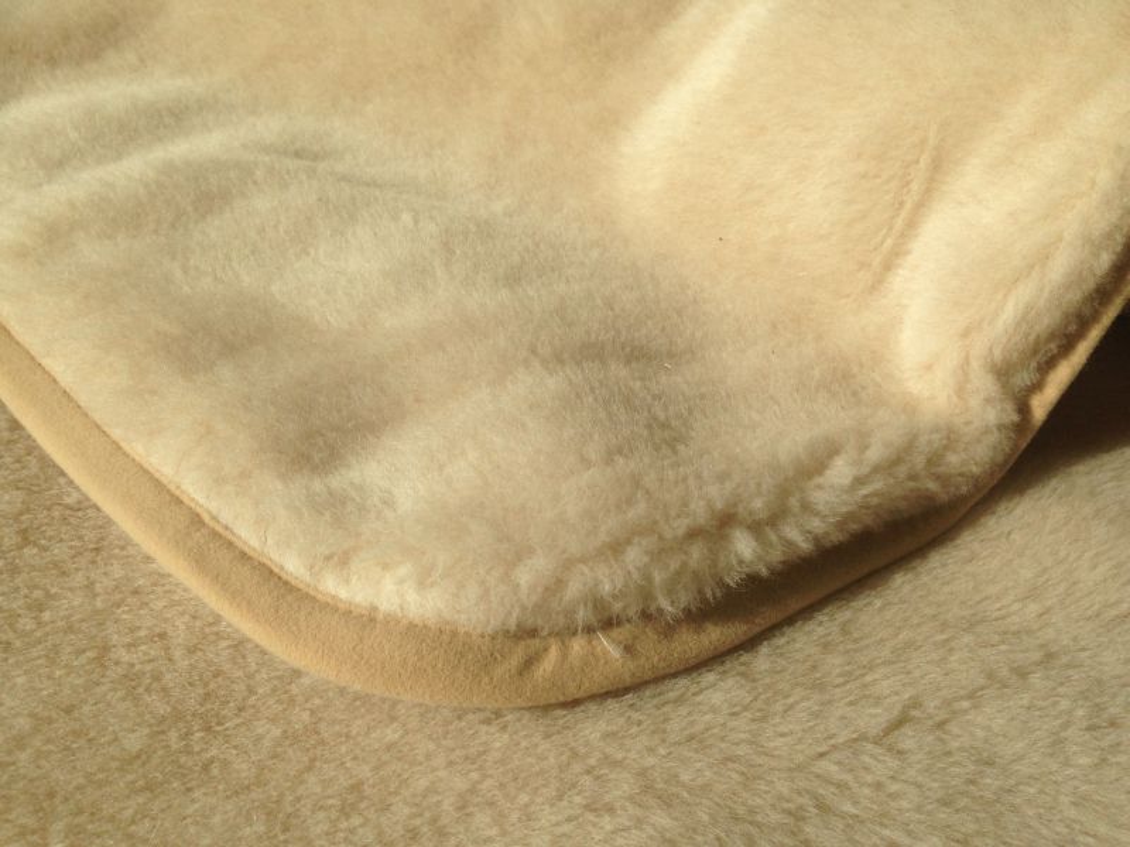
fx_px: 1077
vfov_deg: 42.9
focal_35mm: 33
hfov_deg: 55.4
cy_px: 424
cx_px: 565
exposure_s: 1/2169
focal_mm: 4.12
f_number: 2.4
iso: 50
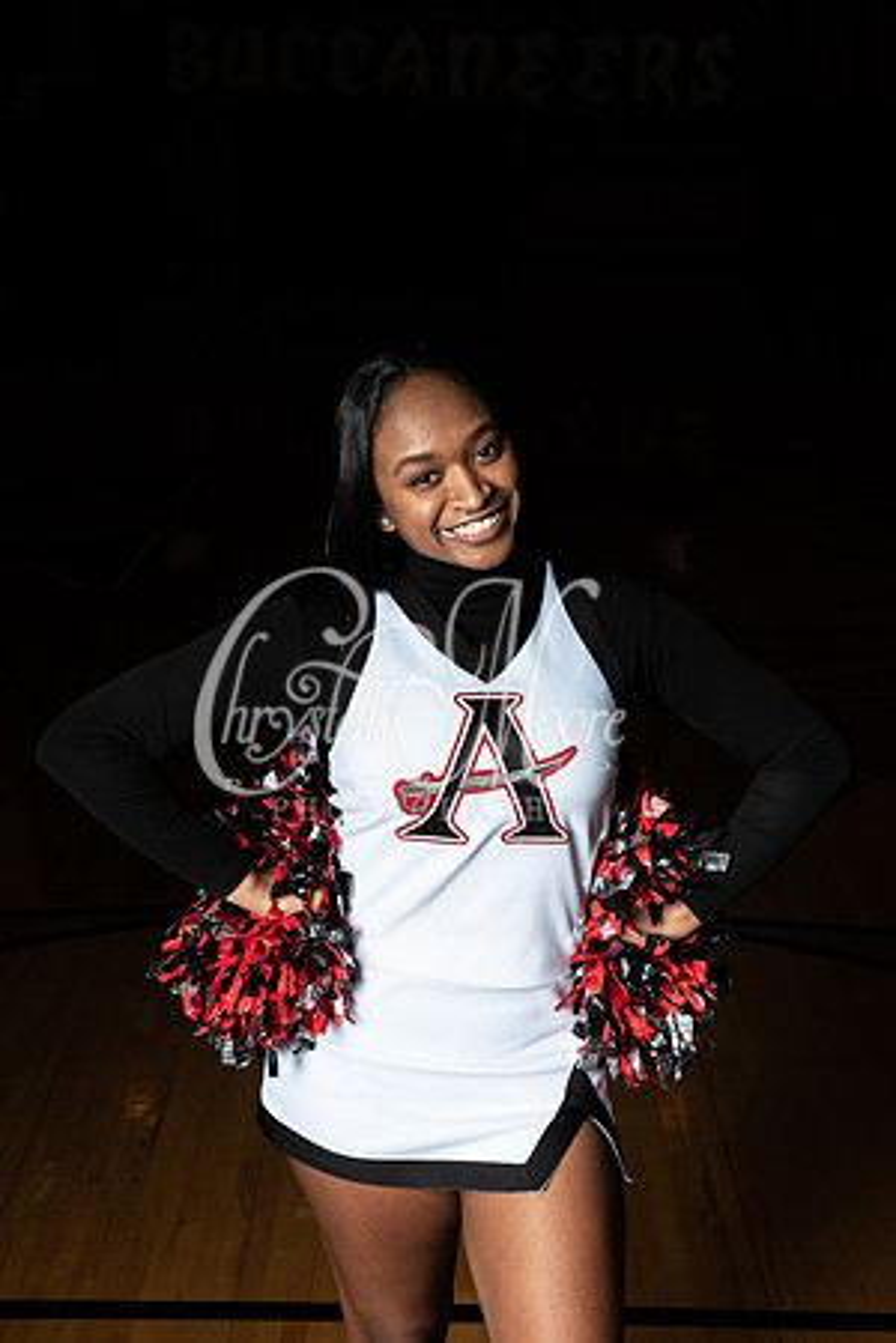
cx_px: 448
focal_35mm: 60
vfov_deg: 33.4
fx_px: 2240
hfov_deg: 22.6
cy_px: 672
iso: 320
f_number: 14
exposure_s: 1/200
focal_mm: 60
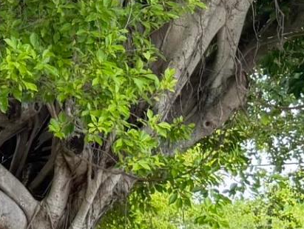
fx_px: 1477
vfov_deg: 8.8
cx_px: -457
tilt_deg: +3.8
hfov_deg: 10.1
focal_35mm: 168
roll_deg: +0.8
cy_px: 234
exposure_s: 1/584
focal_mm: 6.76
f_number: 1.78
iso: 100
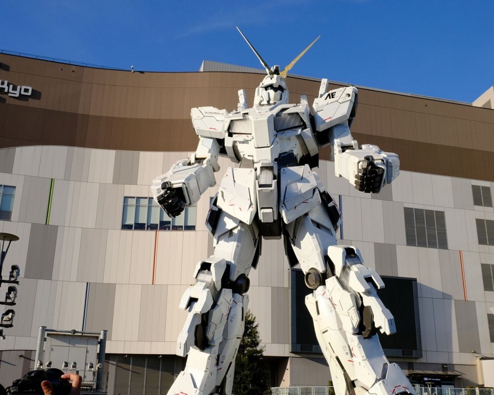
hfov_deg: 44.8
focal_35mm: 41
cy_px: 199
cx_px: 259
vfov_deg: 36.5
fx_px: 599
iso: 400
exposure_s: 1/180
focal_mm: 24.3
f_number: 16
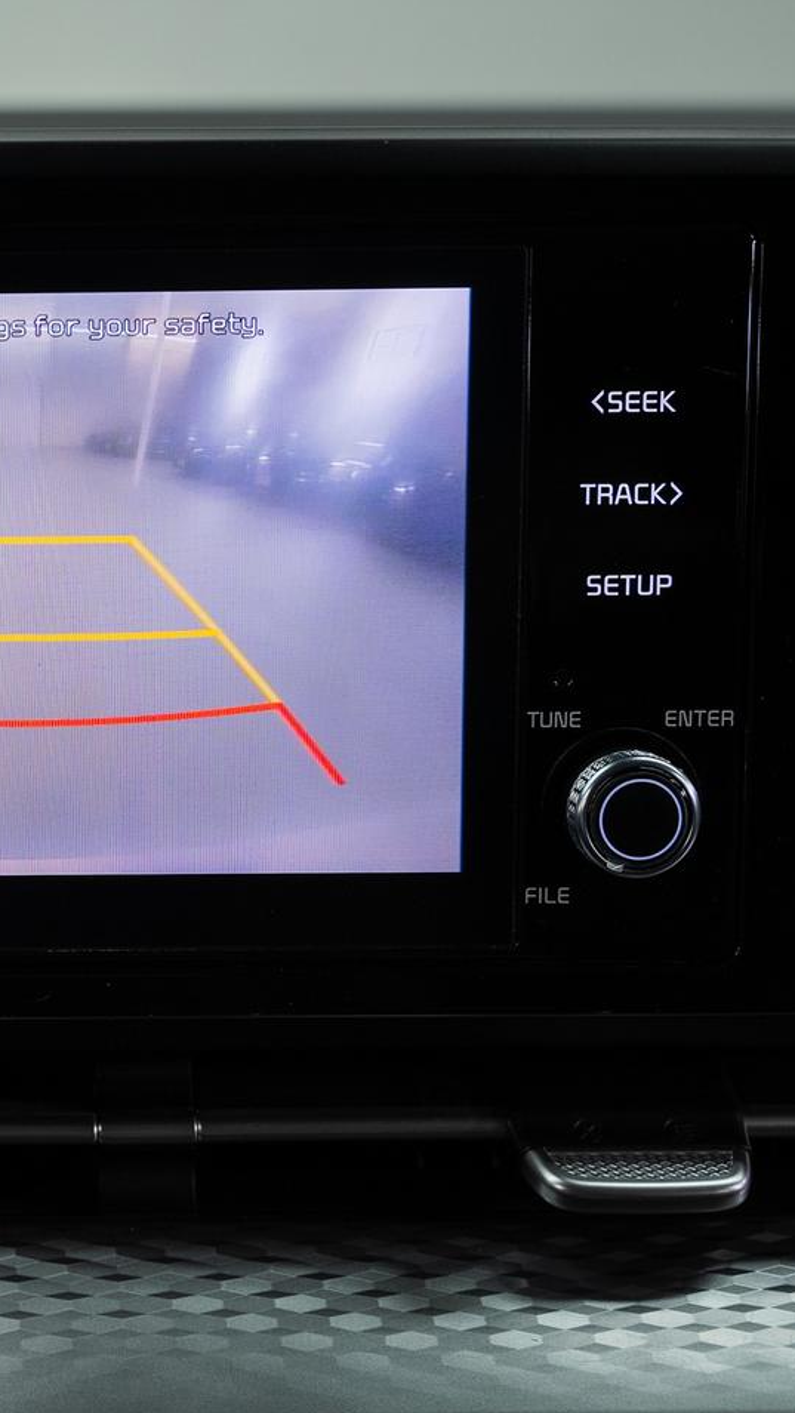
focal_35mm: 58
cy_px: 706
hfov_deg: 20.1
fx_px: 2172
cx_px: -13
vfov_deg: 36.0
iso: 400
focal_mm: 36.7
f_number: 4.5
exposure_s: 1/50
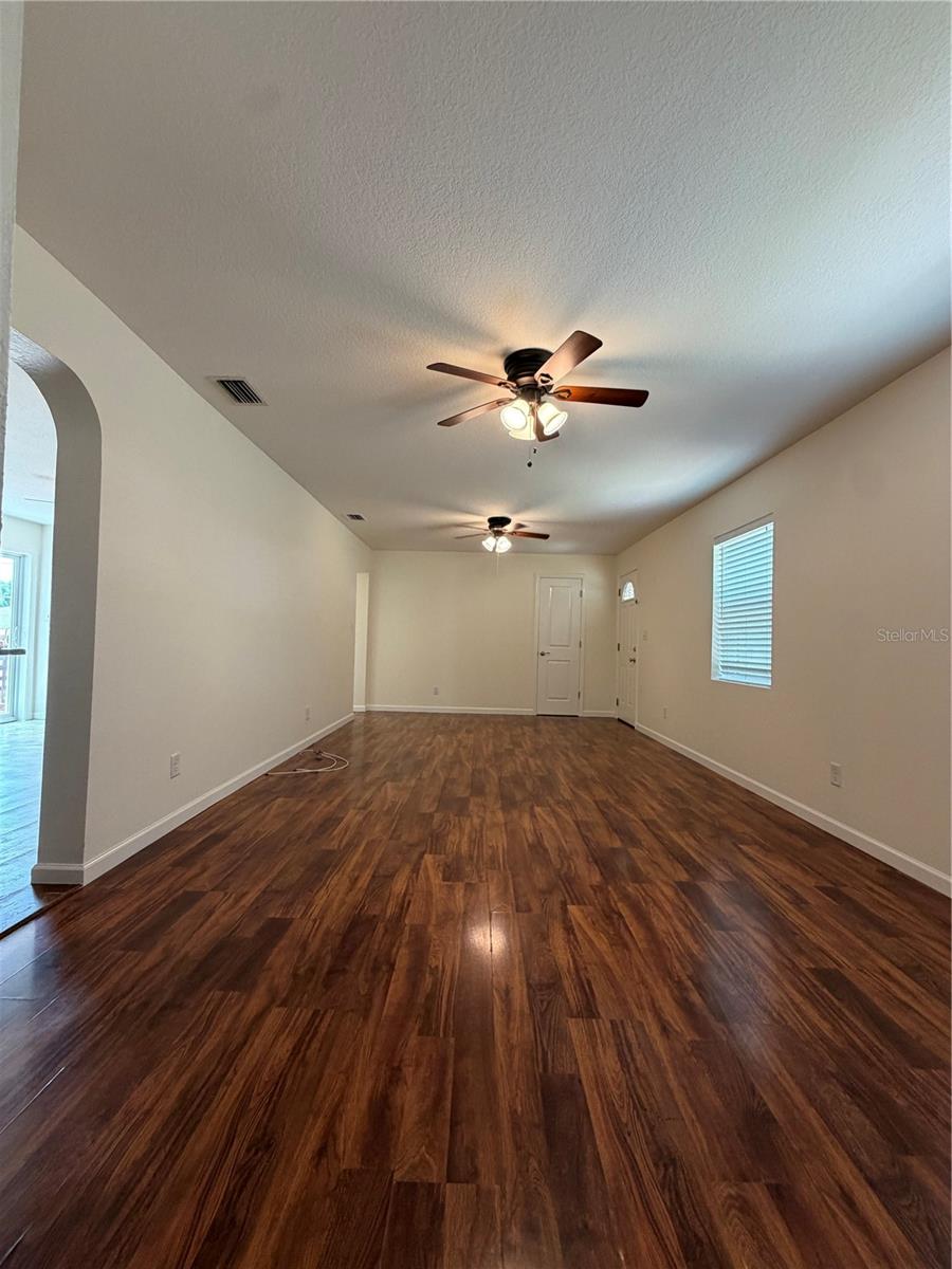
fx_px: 513
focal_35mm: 14
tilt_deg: +0.7
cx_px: 476
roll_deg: -1.2
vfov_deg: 102.1
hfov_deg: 85.7
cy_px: 634
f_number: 2.2
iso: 250
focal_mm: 2.22
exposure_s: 1/60
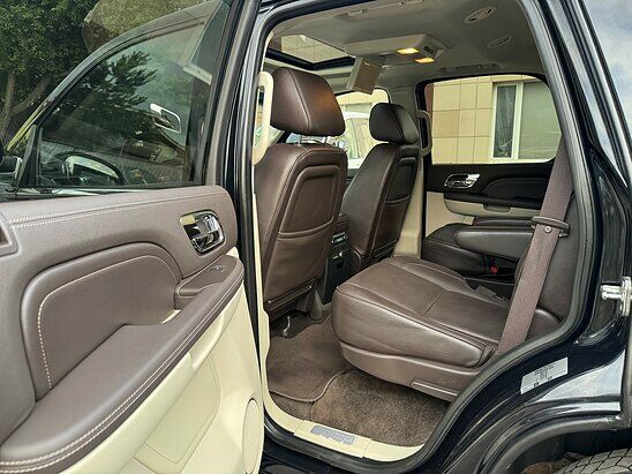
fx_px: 438
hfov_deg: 71.6
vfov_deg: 56.8
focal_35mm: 24
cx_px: 316
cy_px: 237
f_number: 1.78
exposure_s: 1/60
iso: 320
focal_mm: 6.76
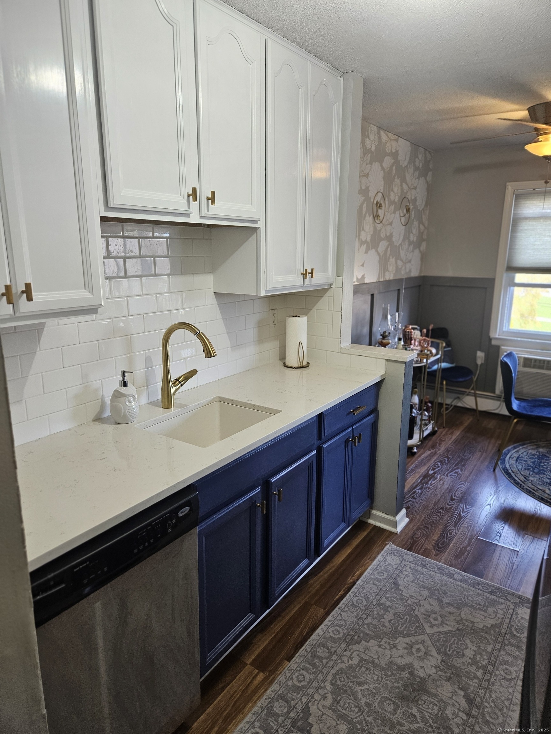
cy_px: 367
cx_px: 276
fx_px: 488
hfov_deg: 58.9
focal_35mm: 23
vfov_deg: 73.9
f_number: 1.8
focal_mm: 5.4
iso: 200
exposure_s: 1/120
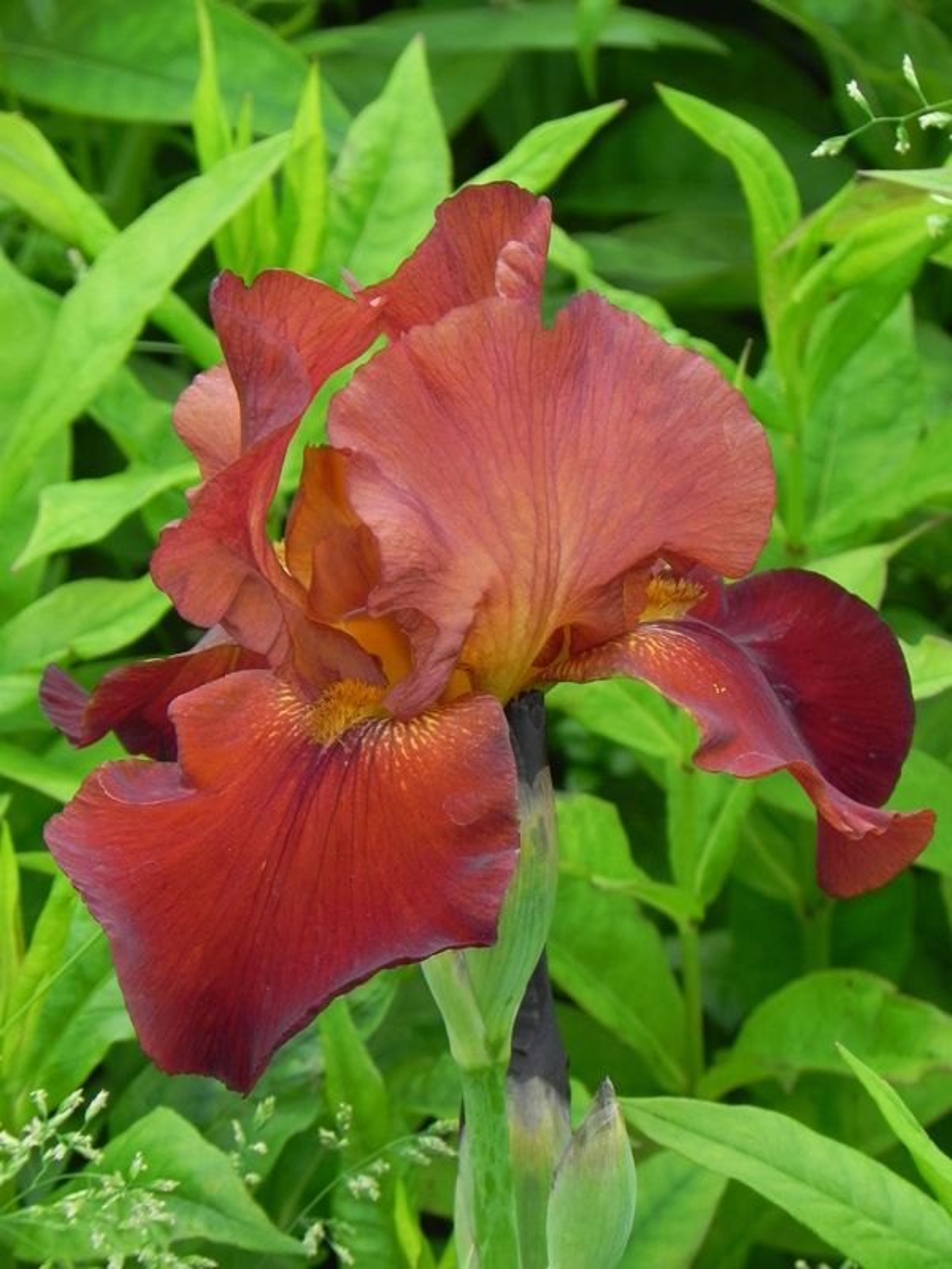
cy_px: 634
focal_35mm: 247
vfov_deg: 8.0
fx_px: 9057
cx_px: 476
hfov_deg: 6.0
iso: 160
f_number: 5
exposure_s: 1/100
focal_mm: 44
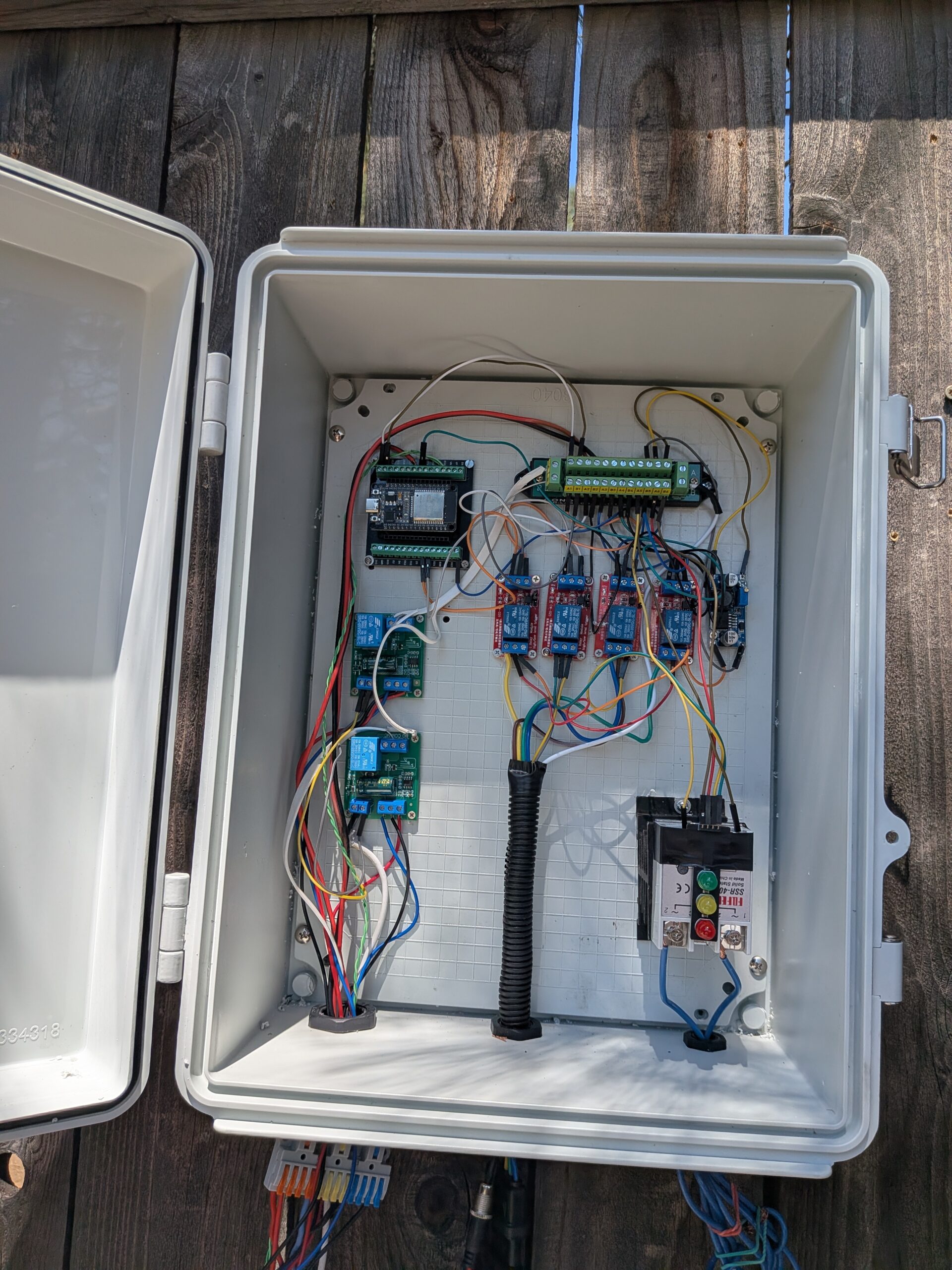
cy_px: 635
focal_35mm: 24
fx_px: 880
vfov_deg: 71.6
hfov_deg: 56.8
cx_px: 476
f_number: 1.7
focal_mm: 4.53
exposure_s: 1/1433
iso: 28
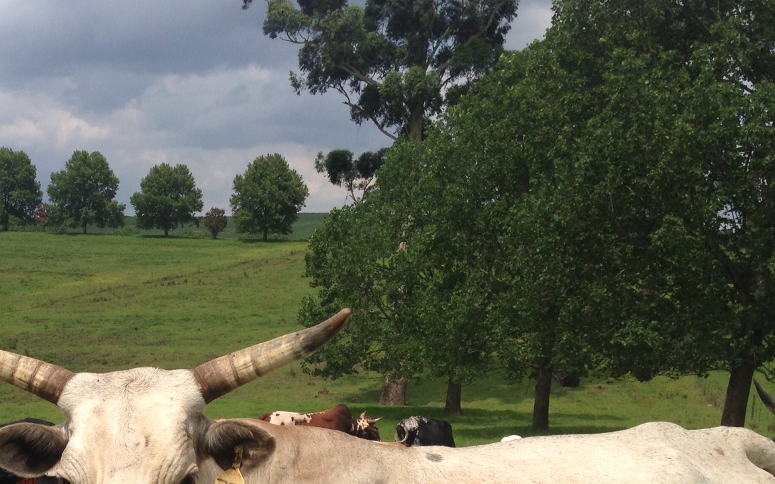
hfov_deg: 32.0
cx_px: 148
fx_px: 1310
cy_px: 501
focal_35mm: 62
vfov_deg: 20.2
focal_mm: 4.12
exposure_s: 1/2857
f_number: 2.4
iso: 50
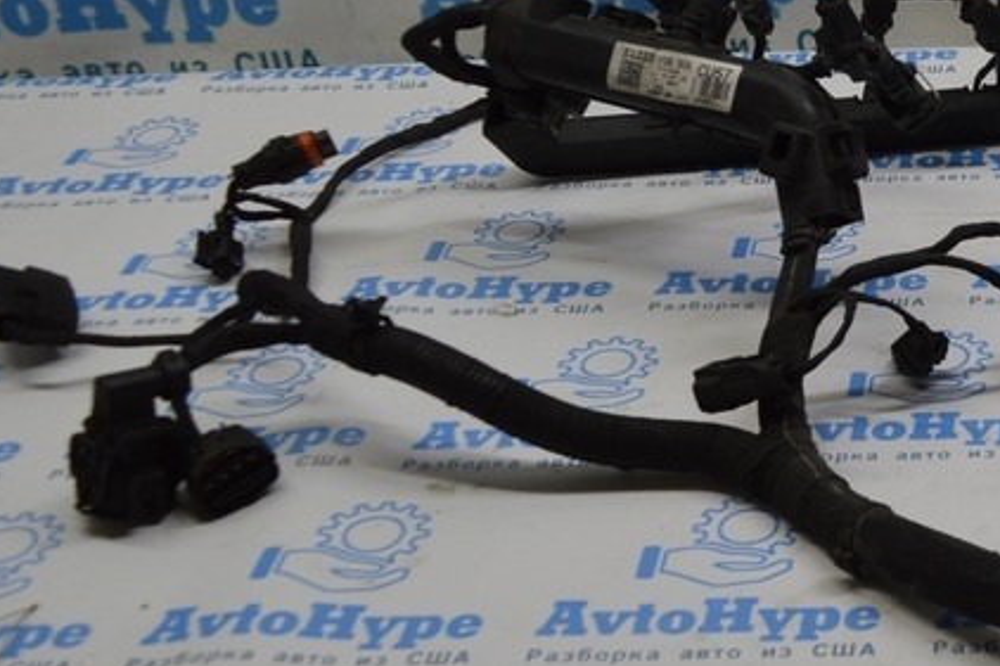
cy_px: 255
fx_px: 2221
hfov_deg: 23.9
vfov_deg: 17.0
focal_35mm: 80
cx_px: 1081
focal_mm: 22
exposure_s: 1/100
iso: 400
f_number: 5
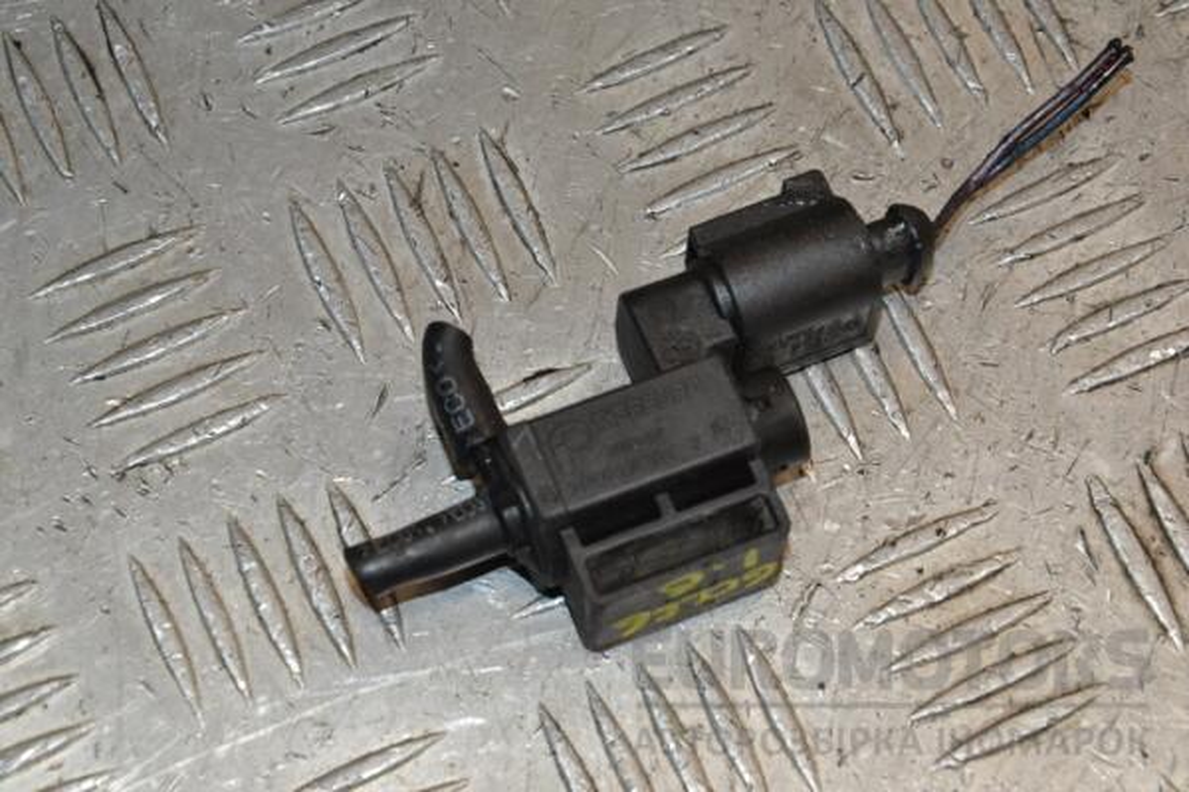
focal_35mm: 105
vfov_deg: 13.0
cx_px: 594
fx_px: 3468
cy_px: 396
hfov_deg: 19.5
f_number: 8
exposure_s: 1/200
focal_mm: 70
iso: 800
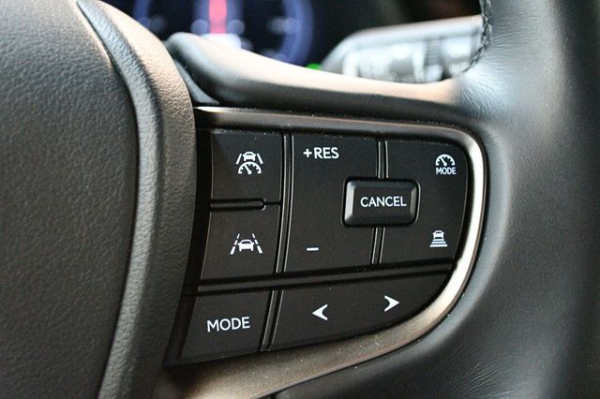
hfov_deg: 38.2
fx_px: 866
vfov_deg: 26.0
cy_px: 200
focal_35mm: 52
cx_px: 300
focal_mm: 35
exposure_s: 1/30
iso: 12800
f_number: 5
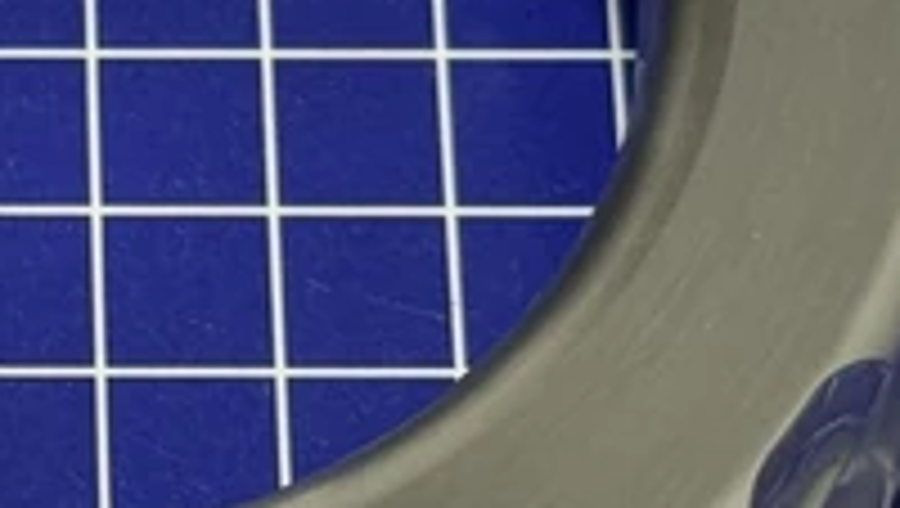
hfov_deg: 9.1
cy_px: 65
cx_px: -112
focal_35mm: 235
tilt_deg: -61.5
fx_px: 5614
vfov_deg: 5.2
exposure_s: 1/50
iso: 80
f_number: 1.78
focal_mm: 6.76
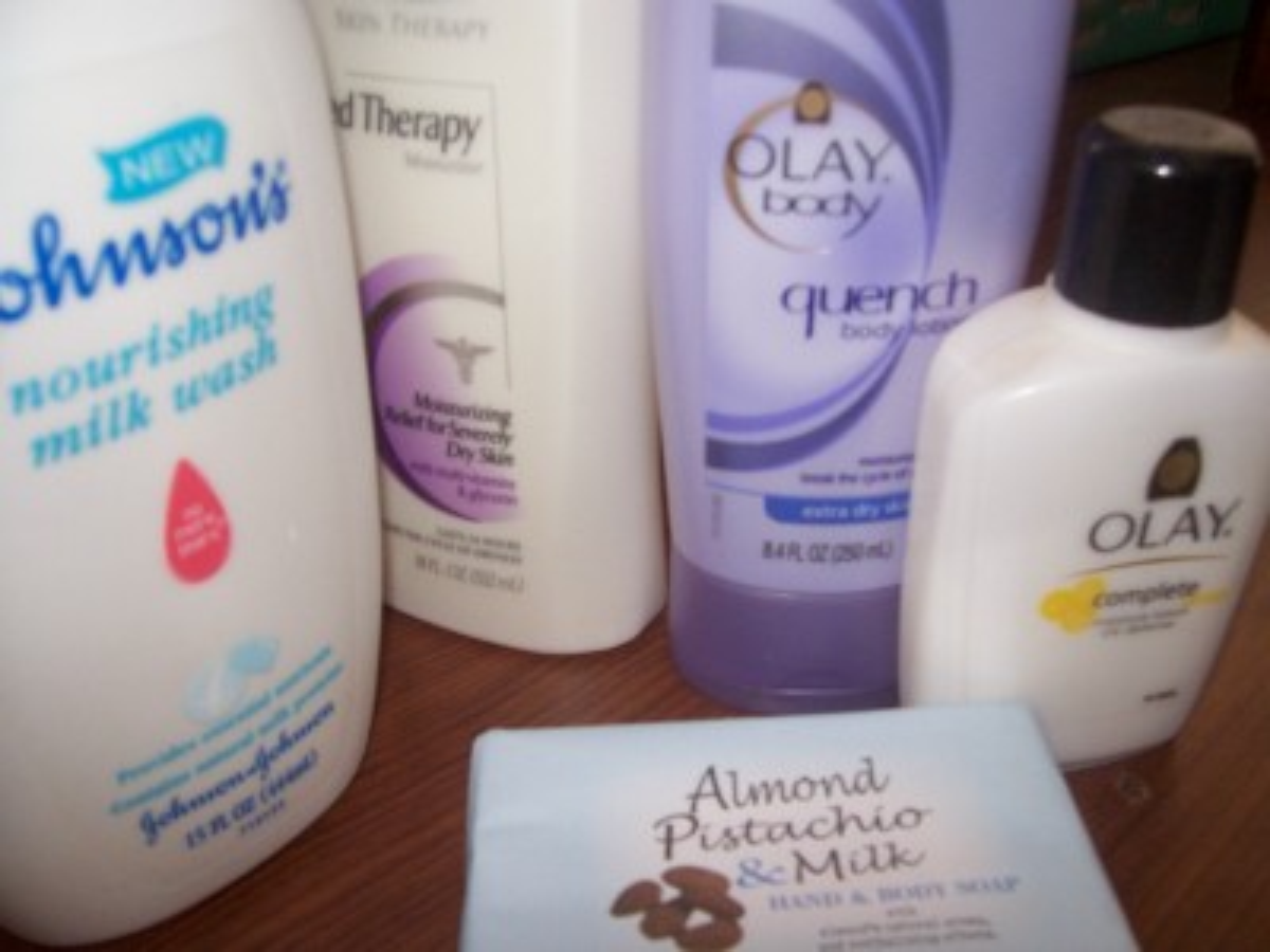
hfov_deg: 54.0
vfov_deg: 41.8
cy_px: 476
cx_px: 635
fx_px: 1247
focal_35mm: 34
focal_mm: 5.6
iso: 125
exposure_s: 1/60
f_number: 2.7
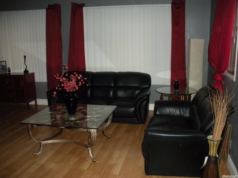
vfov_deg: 40.7
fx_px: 241
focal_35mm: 35
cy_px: 89
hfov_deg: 52.6
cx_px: 119
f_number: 3.5
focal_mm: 6.3
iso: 480
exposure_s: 1/60
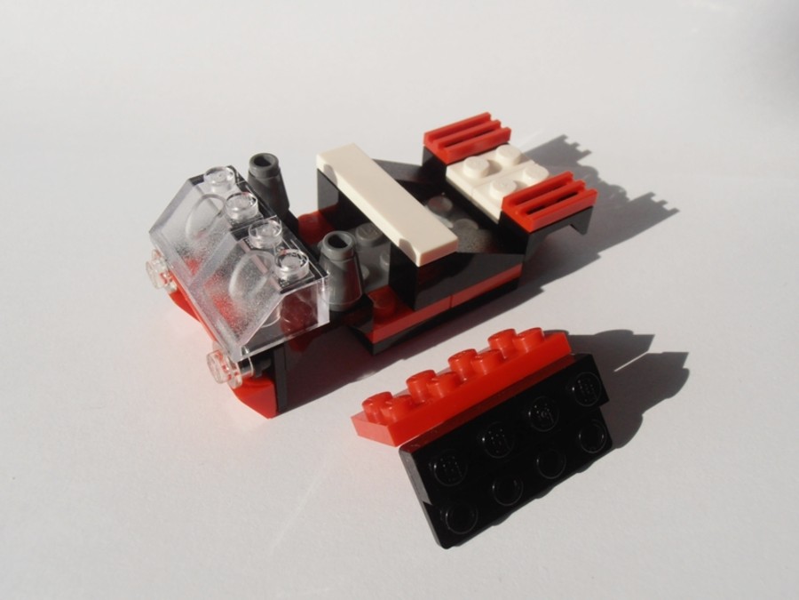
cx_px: 400
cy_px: 300
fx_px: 854
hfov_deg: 50.1
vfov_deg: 38.7
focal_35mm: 37
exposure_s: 1/640
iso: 80
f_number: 3.9
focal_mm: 6.61
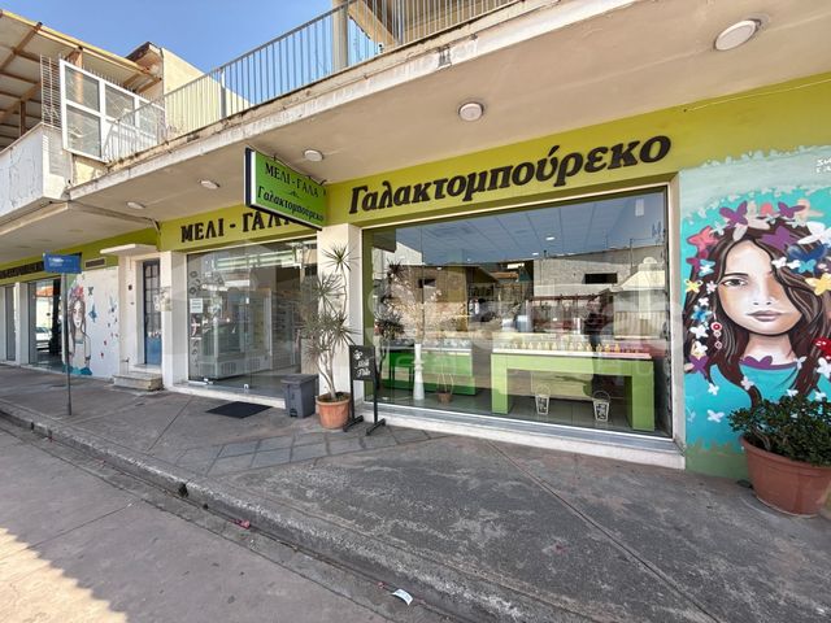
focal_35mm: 14
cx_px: 416
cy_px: 312
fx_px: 336
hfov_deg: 102.1
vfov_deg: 85.7
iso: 50
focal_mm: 2.22
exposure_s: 1/355
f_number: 2.2
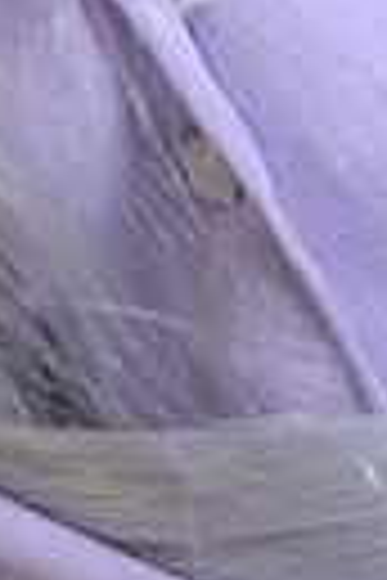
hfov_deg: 3.3
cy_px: -18
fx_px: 6723
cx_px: -574
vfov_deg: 4.9
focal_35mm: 417
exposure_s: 1/80
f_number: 1.8
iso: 100
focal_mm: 35
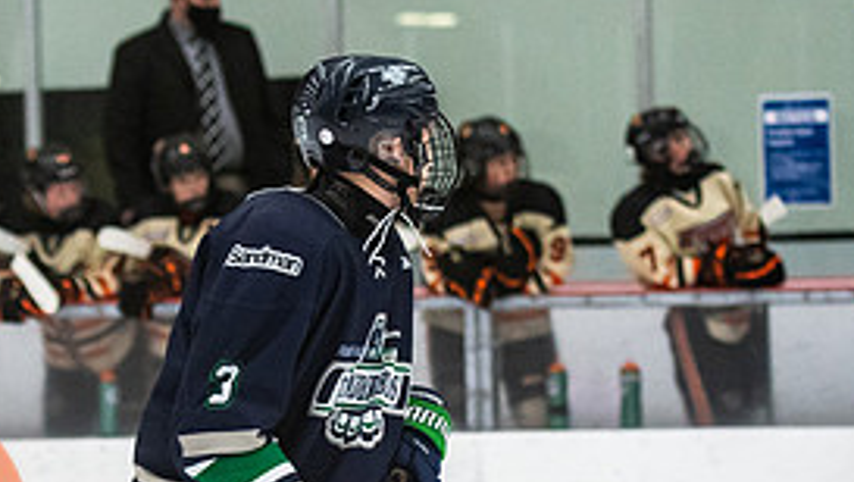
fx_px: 7342
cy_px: 504
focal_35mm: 324
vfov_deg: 3.8
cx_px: 291
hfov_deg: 6.7
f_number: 2.8
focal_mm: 80
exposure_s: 1/640
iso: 1600
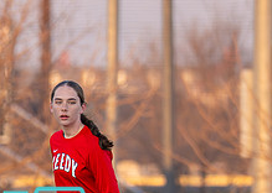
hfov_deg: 1.5
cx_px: 47
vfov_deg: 1.1
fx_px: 10288
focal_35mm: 1333
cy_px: 249
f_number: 2.8
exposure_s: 1/1600
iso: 400
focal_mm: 200
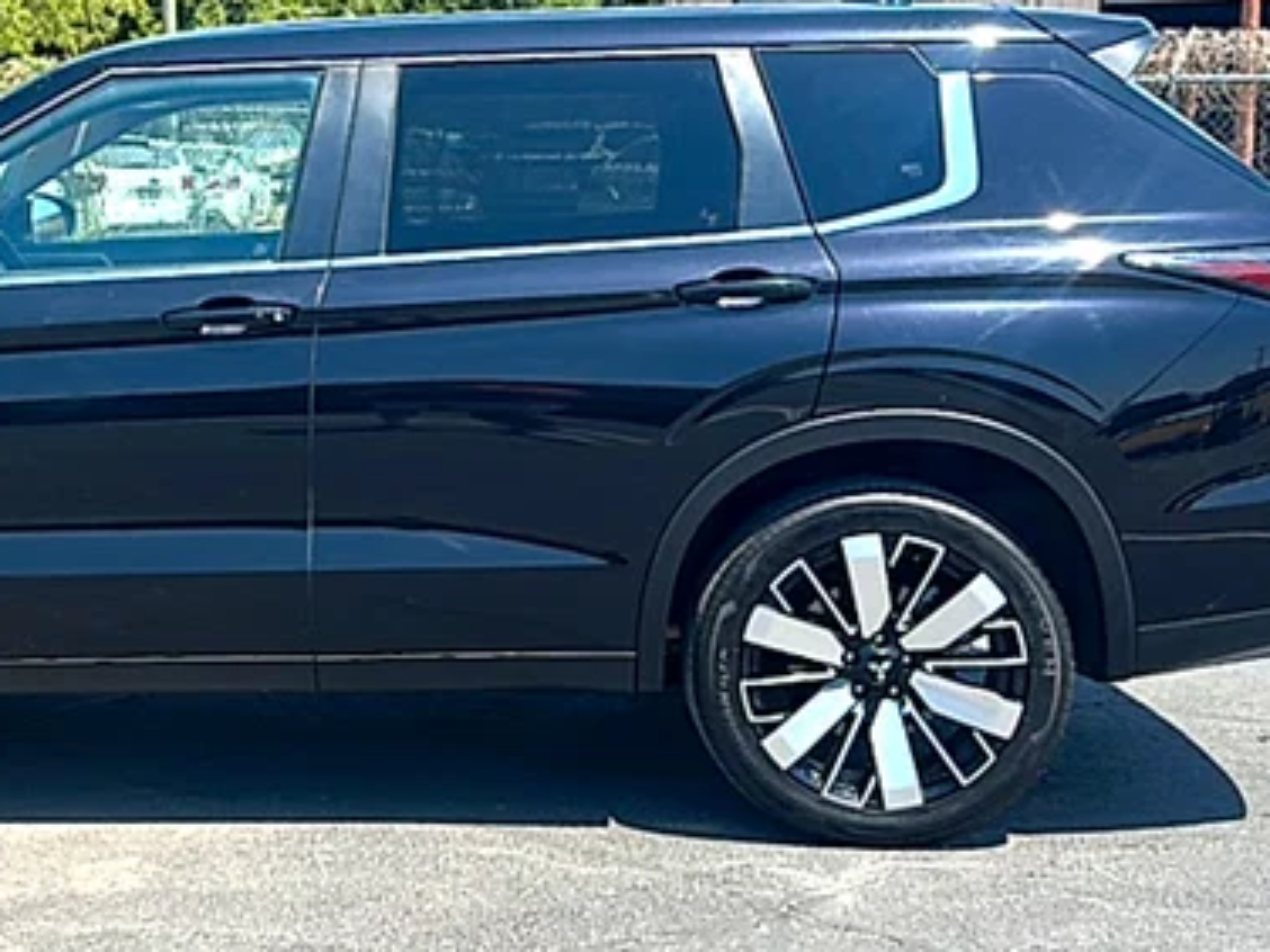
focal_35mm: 54
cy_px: 387
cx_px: 247
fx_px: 1981
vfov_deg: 27.0
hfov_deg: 34.4
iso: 80
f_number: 1.78
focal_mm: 6.86
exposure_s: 1/3268
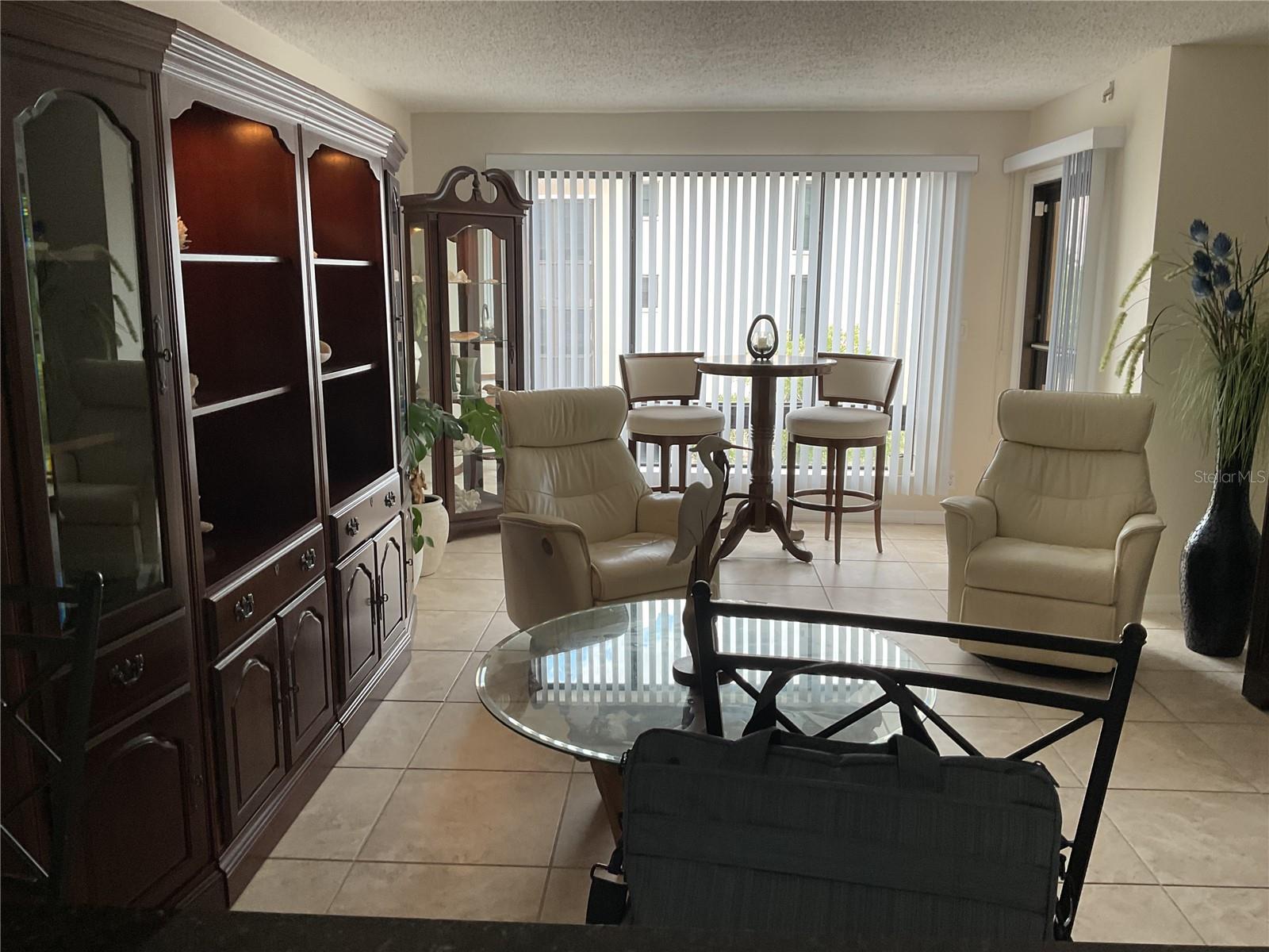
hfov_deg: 61.7
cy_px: 476
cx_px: 634
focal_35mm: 29
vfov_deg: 48.2
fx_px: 1063
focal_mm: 3
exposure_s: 1/60
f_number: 1.8
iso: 40
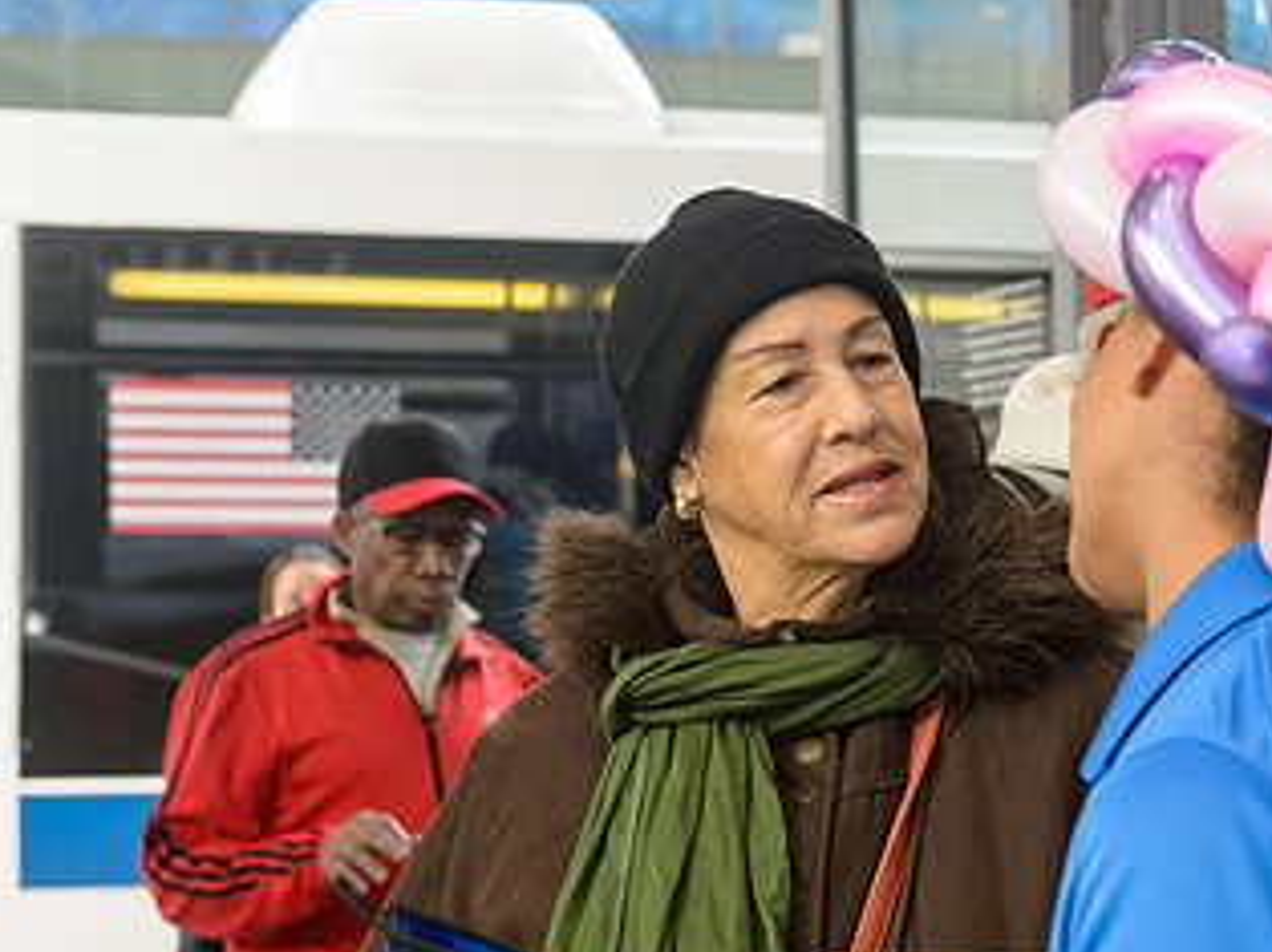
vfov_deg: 14.3
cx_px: 1078
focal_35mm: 103
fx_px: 3782
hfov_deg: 18.8
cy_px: 677
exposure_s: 1/160
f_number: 4.5
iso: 800
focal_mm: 58
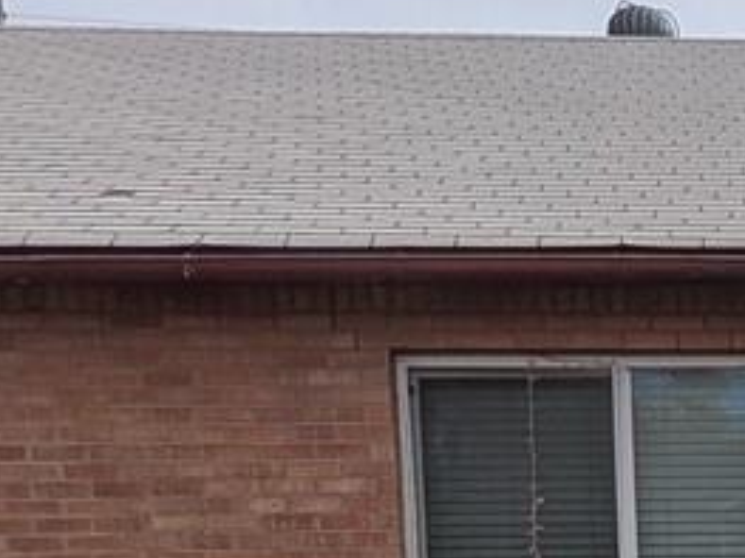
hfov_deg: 22.1
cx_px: 974
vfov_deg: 16.9
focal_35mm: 79
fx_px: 1699
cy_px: 838
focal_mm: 1.54
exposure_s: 1/1139
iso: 28
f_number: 2.2
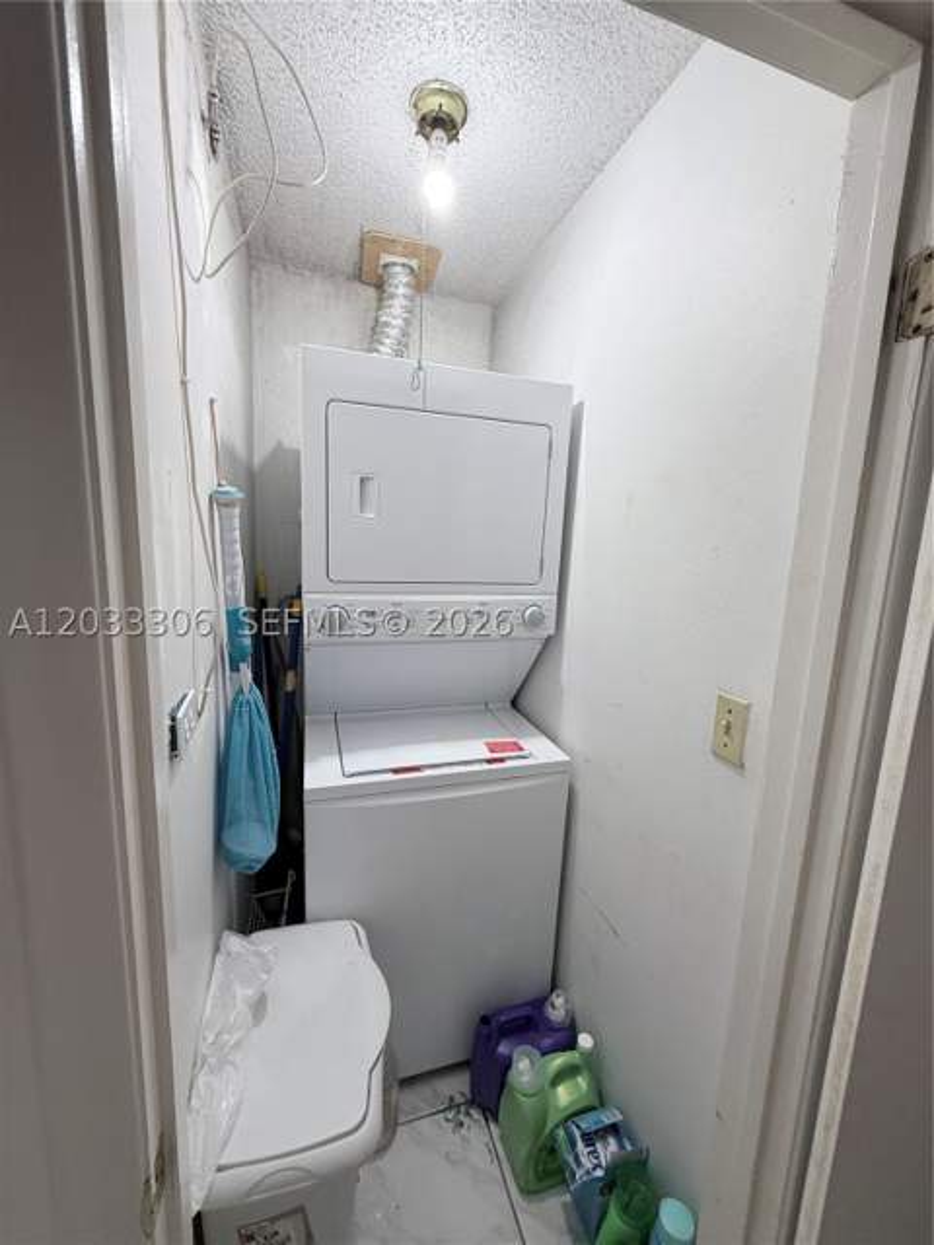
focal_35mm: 14
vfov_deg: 102.1
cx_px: 467
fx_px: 504
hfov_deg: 85.7
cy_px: 622
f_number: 2.2
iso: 250
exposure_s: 1/120
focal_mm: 2.22
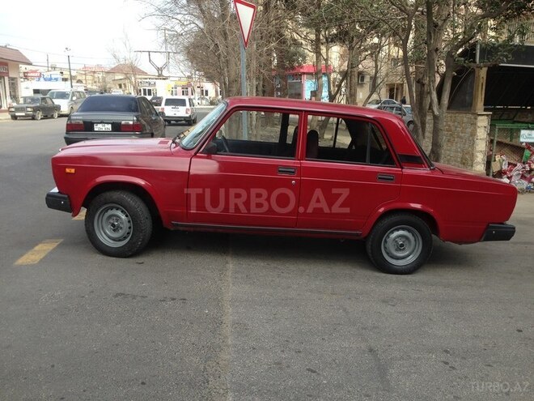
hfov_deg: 55.4
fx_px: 509
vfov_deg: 42.9
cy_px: 200
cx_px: 267
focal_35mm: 33
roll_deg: -1.7
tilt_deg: -12.8
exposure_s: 1/502
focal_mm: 4.12
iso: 50
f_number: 2.4
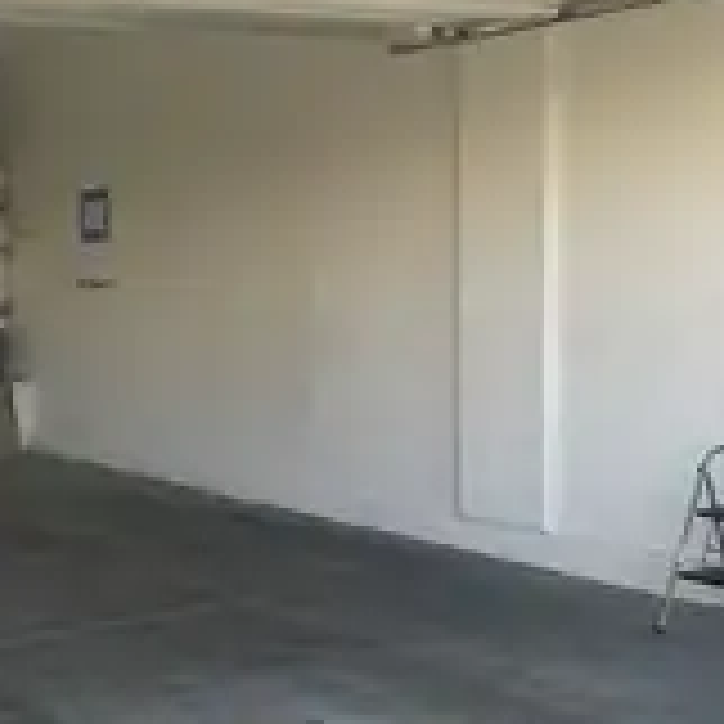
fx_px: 1301
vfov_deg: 31.1
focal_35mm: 55
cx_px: -54
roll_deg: +1.4
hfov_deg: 28.5
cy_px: 355
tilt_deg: -4.5
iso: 32
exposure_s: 1/357
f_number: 1.6
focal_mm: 5.1
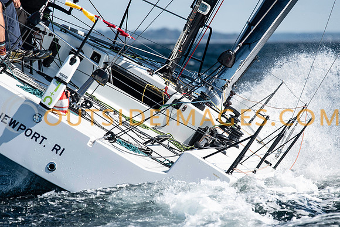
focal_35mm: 462
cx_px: 170
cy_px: 114
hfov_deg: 4.5
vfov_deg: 3.0
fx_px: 4365
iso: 320
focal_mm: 300
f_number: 5.6
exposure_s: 1/2500
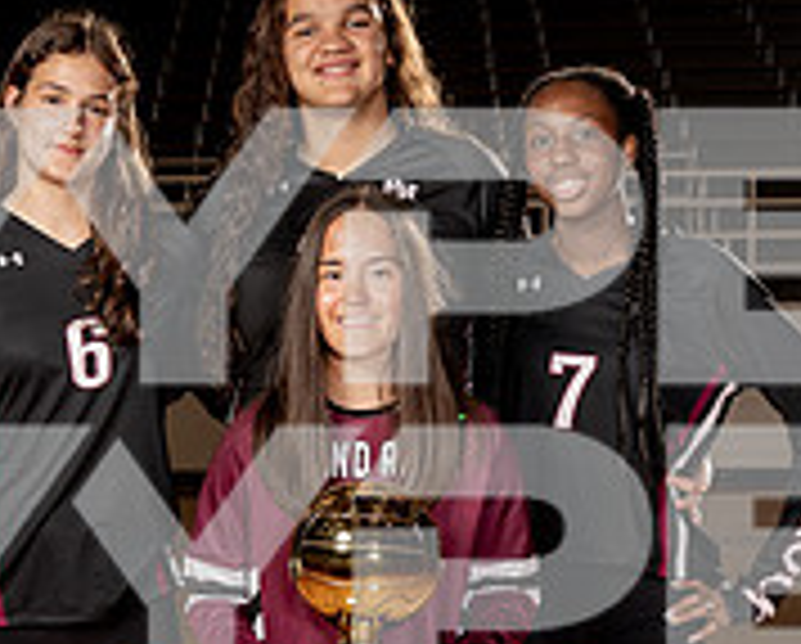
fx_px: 2137
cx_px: 302
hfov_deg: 21.2
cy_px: 567
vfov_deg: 16.9
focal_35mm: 90
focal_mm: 38
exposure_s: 1/250
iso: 100
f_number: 5.6
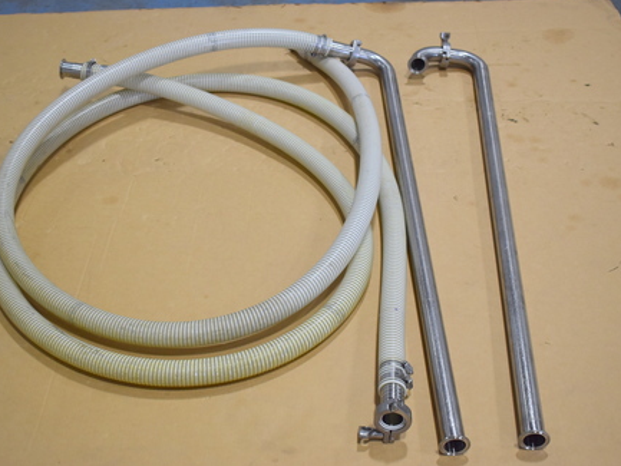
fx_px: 925
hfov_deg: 37.1
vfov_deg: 28.3
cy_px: 230
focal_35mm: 52
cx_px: 293
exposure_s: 1/250
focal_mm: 31
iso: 640
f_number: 4.2
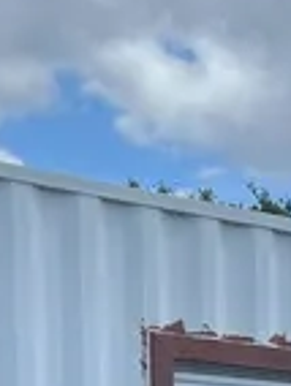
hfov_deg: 10.3
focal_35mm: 134
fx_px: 1497
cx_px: 552
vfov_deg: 13.0
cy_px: 738
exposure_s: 1/2632
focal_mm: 5.1
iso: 50
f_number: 1.6
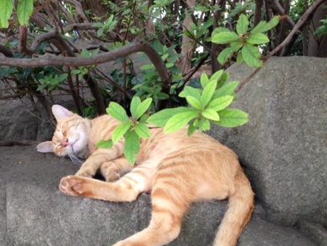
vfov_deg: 27.7
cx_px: 89
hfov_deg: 36.1
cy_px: 183
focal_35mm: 52
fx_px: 491
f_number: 2.4
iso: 50
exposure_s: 1/60
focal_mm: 4.13
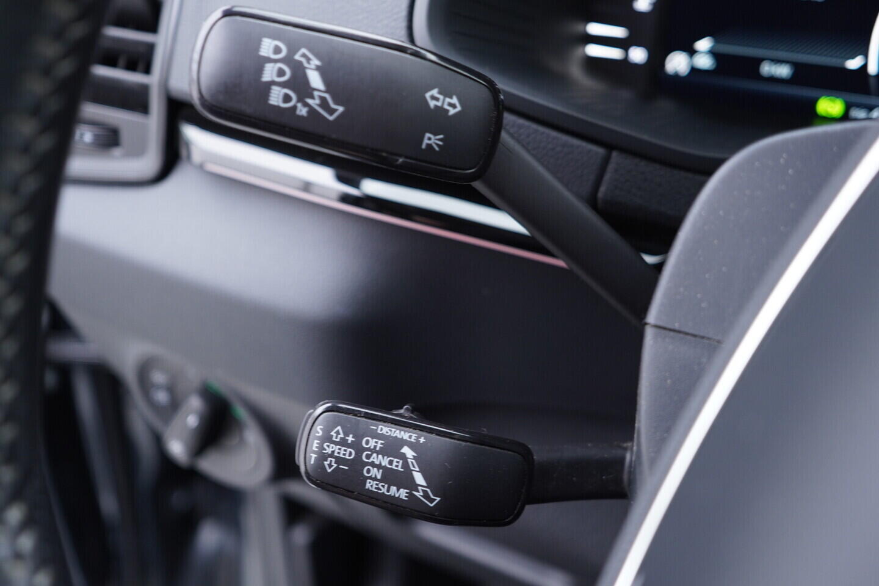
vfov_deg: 36.9
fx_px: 879
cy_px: 293
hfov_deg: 53.1
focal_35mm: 36
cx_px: 440
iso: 400
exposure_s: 1/40
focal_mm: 24
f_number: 2.8
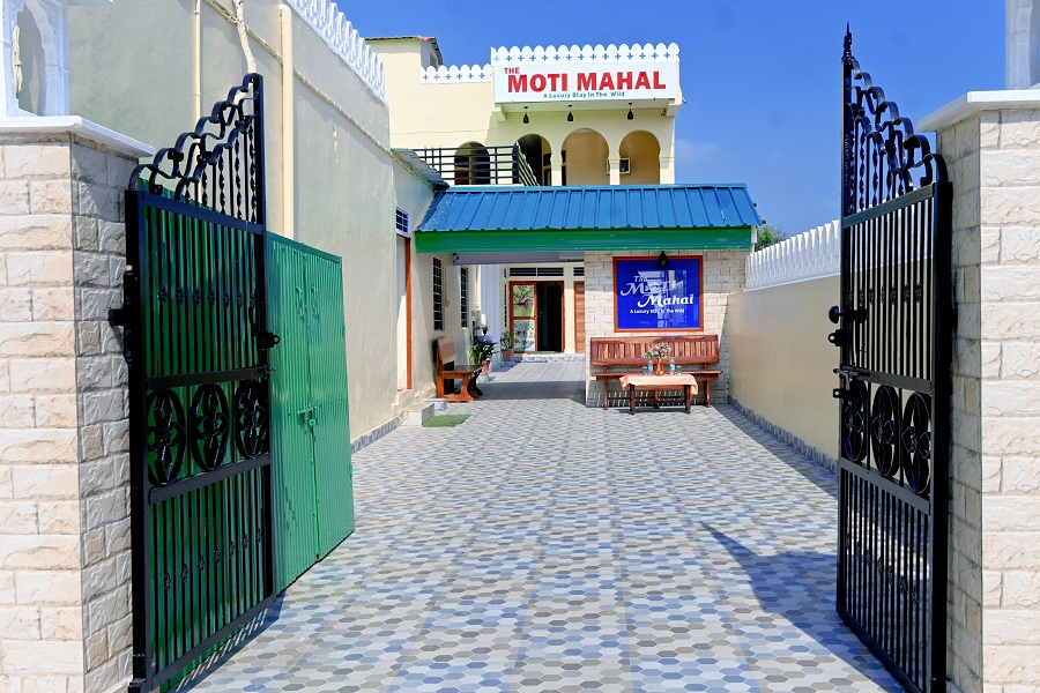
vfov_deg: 36.2
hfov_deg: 52.2
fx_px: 1062
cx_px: 520
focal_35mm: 37
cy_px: 346
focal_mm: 24.5
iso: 100
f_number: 7.1
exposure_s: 1/400
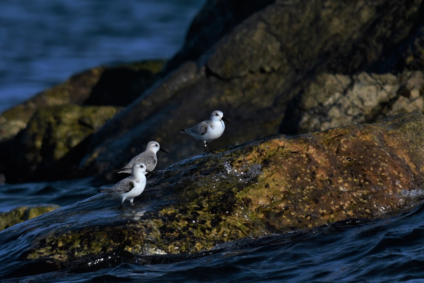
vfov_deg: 1.5
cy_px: 142
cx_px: 212
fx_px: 10599
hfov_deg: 2.3
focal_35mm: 900
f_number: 10
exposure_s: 1/1000
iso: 320
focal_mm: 600
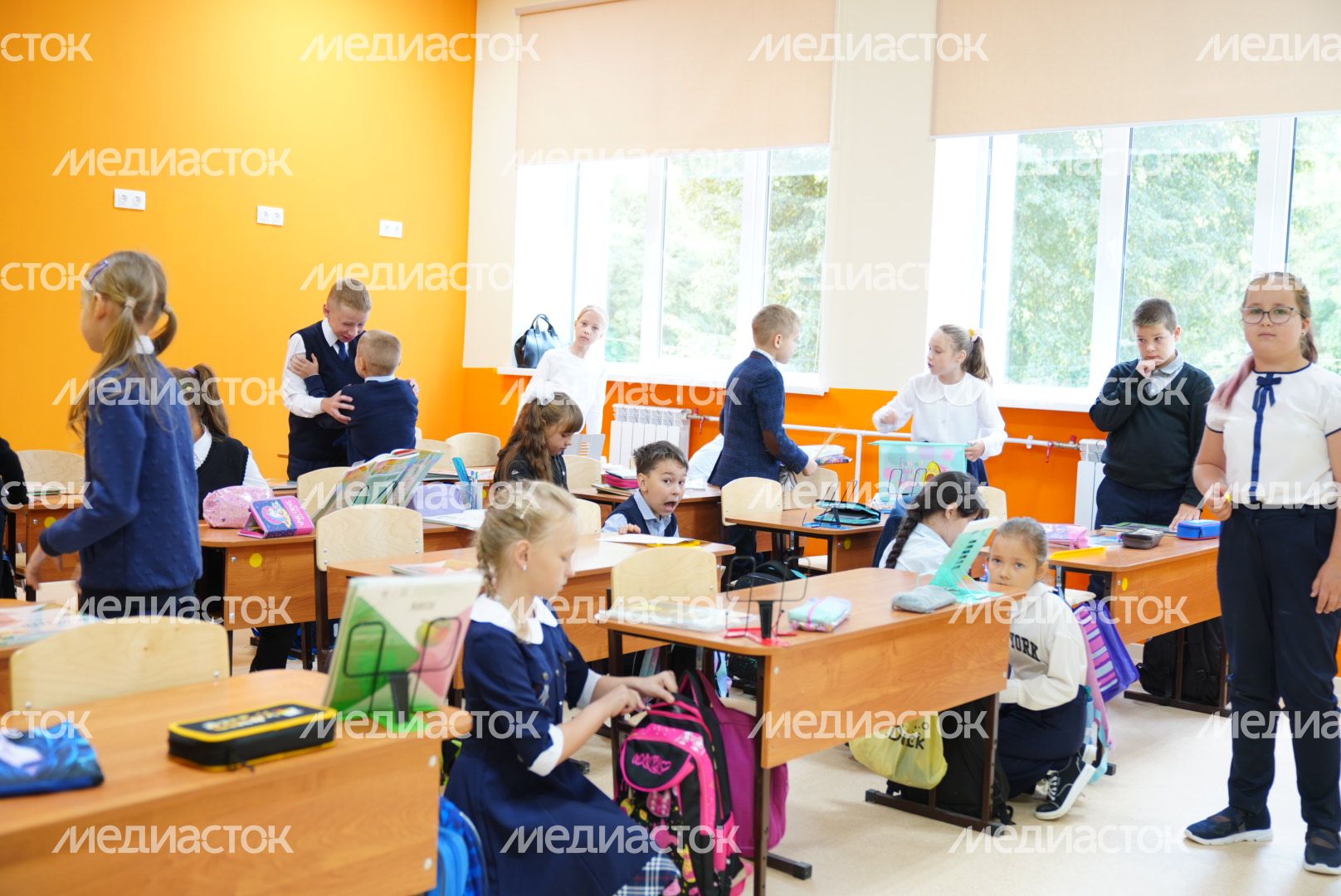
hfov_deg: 50.7
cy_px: 448
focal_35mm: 38
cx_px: 670
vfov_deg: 35.1
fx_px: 1416
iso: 400
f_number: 3.2
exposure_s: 1/50
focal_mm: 38
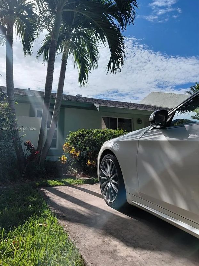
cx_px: 97
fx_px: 199
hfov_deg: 53.1
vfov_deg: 67.3
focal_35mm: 26
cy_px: 129
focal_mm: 4.69
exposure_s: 1/4472
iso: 50
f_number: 1.8
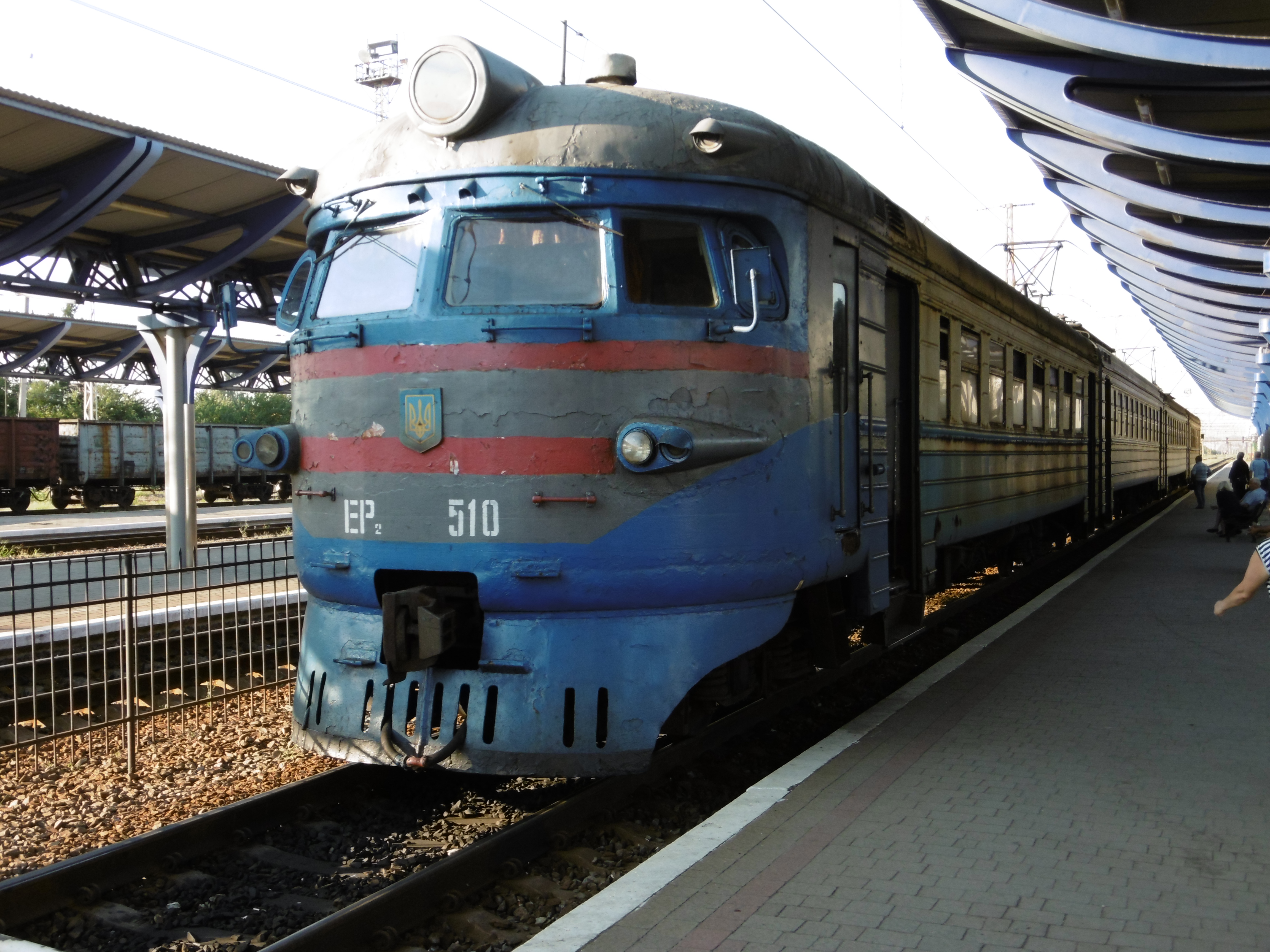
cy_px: 476
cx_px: 635
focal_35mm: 38
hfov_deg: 49.0
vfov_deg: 37.7
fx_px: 1394
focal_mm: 6.8
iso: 100
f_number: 3.7
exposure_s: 1/125
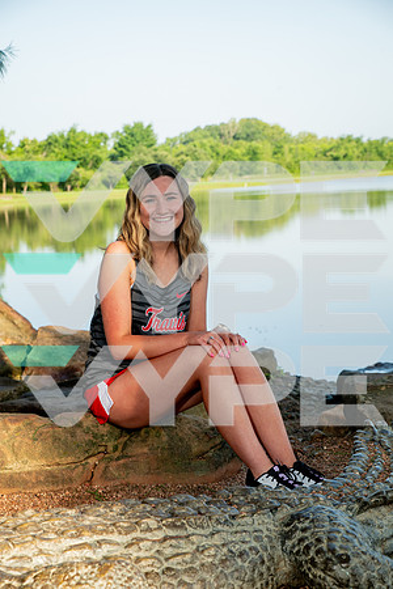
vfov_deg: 28.8
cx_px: 196
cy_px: 294
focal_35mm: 70
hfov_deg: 19.5
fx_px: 1146
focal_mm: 70
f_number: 7.1
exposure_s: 1/200
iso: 125
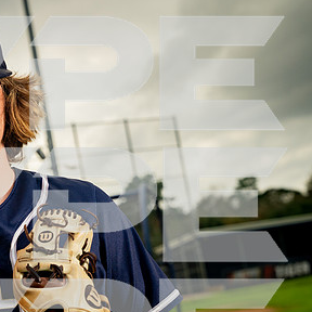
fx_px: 979
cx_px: 12
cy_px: 205
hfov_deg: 17.7
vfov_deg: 18.1
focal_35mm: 96
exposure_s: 1/250
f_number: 4.5
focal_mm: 56
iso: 400
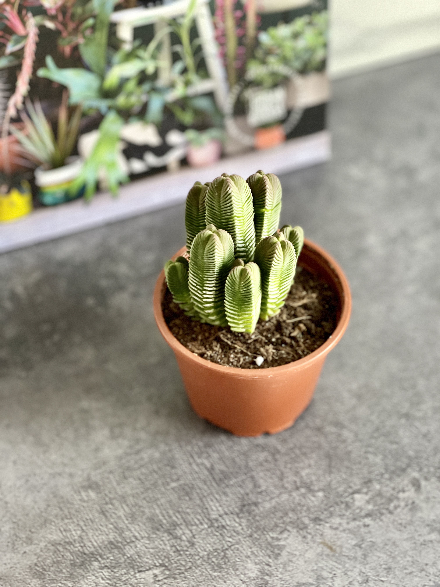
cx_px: 220
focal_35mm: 64
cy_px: 294
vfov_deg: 30.3
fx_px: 1085
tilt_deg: -49.2
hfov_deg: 22.9
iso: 400
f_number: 2.2
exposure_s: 1/40
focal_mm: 7.5
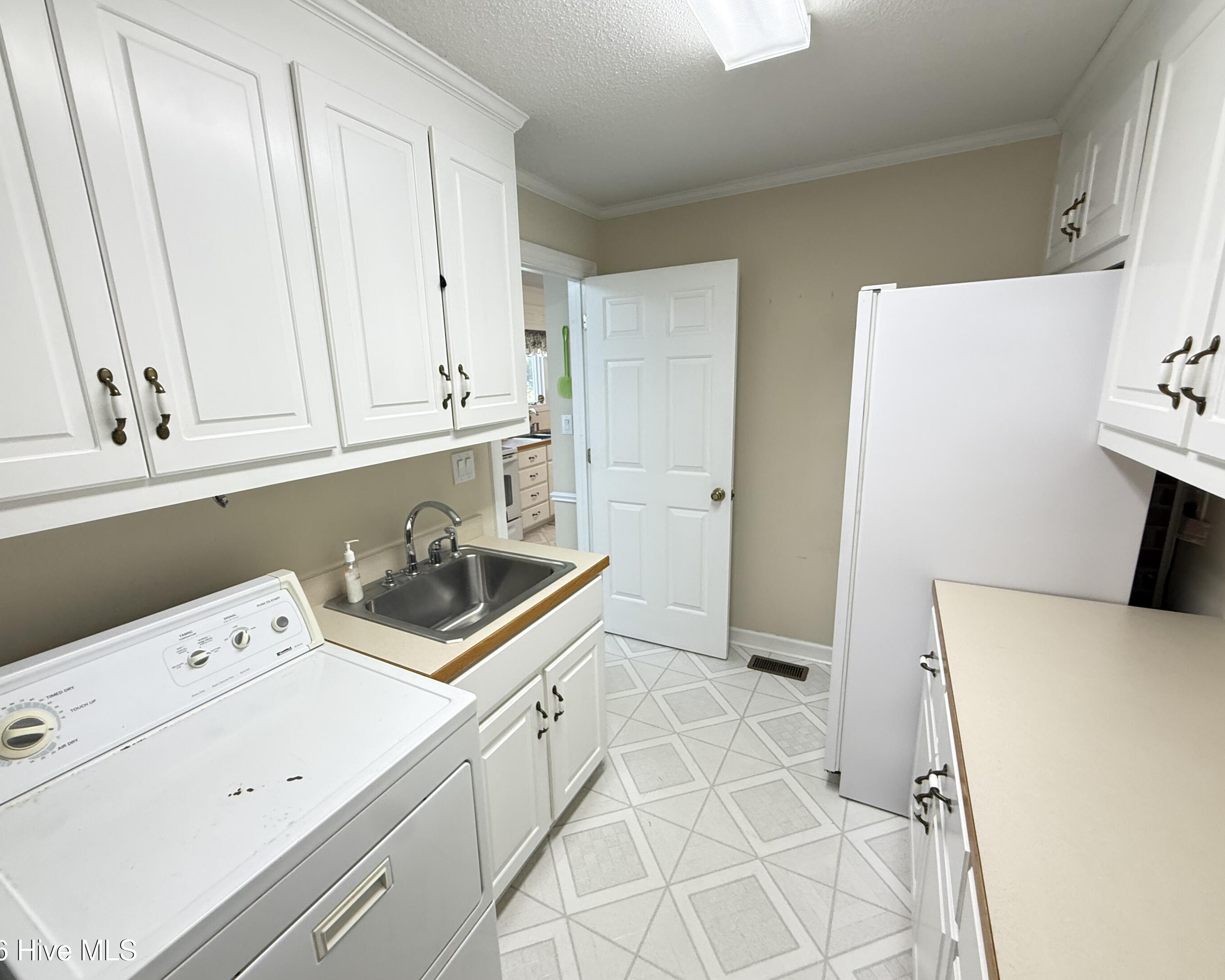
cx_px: 595
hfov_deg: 96.8
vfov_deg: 84.0
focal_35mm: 15
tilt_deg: -14.0
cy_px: 492
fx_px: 544
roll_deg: +1.2
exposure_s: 1/60
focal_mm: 2.22
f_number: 2.2
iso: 250
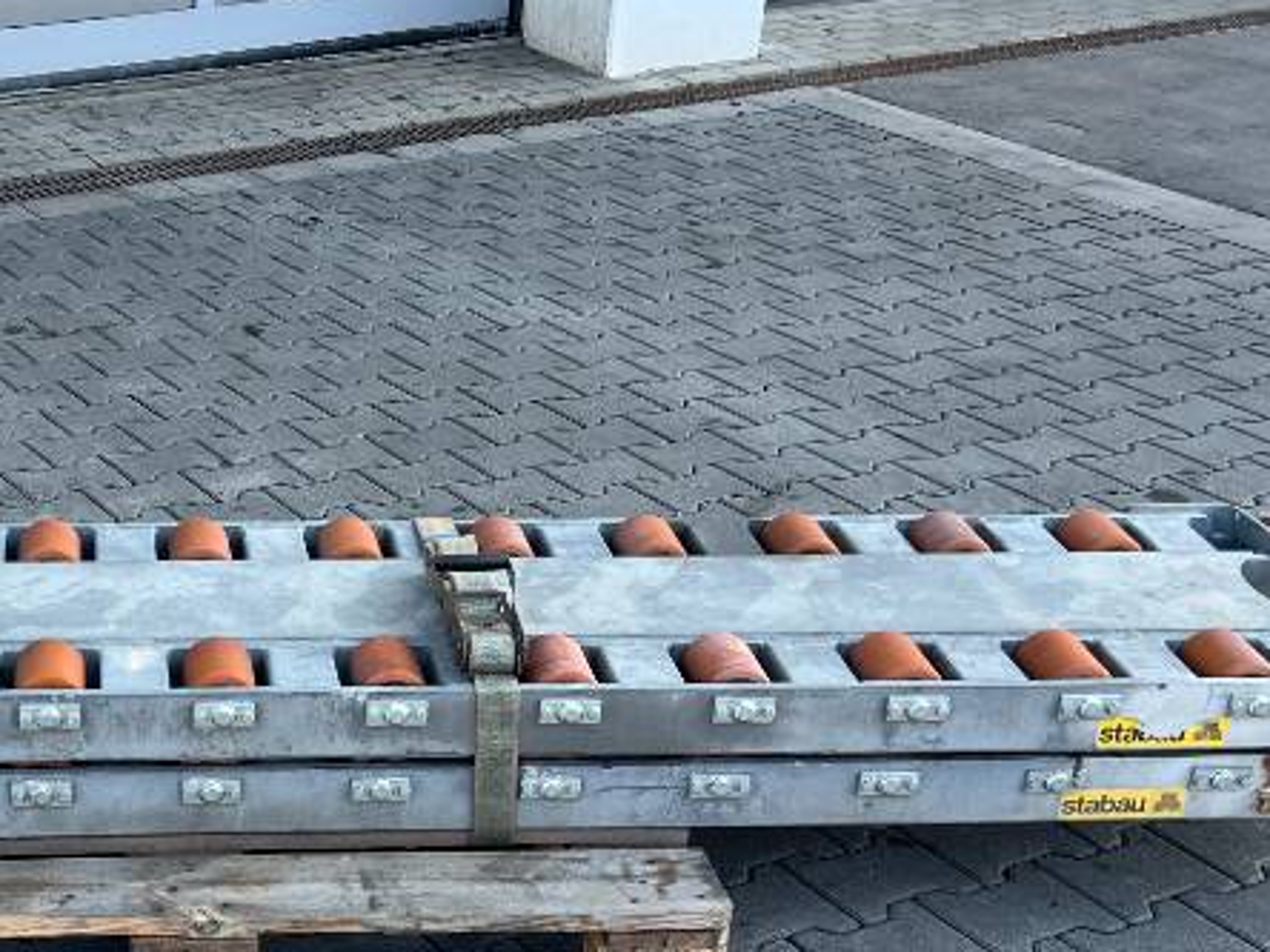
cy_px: 632
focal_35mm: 60
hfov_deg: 31.0
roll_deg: -0.5
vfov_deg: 24.3
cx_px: 177
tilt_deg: -27.1
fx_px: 2201
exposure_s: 1/567
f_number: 1.5
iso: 50
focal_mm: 5.7
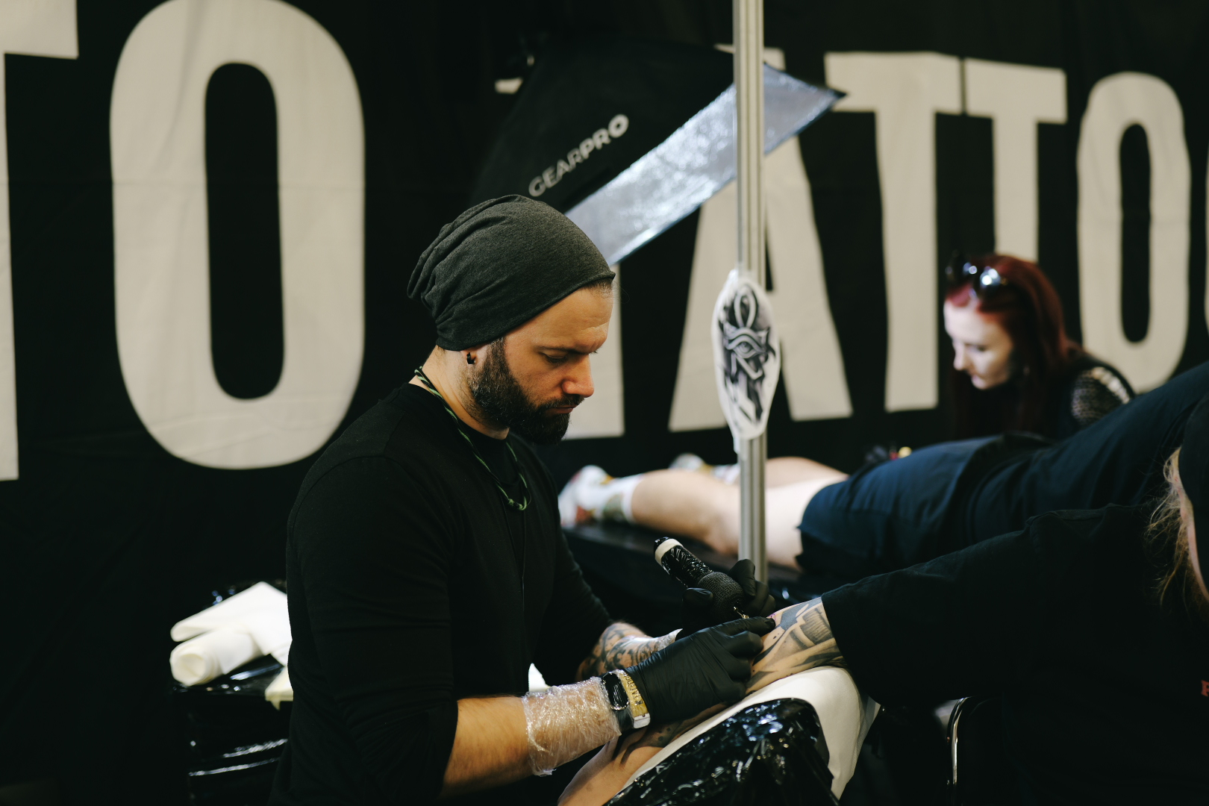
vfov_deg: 27.0
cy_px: 403
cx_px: 604
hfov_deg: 39.6
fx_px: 1679
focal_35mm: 50
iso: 640
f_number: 2.2
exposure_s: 1/60
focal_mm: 50
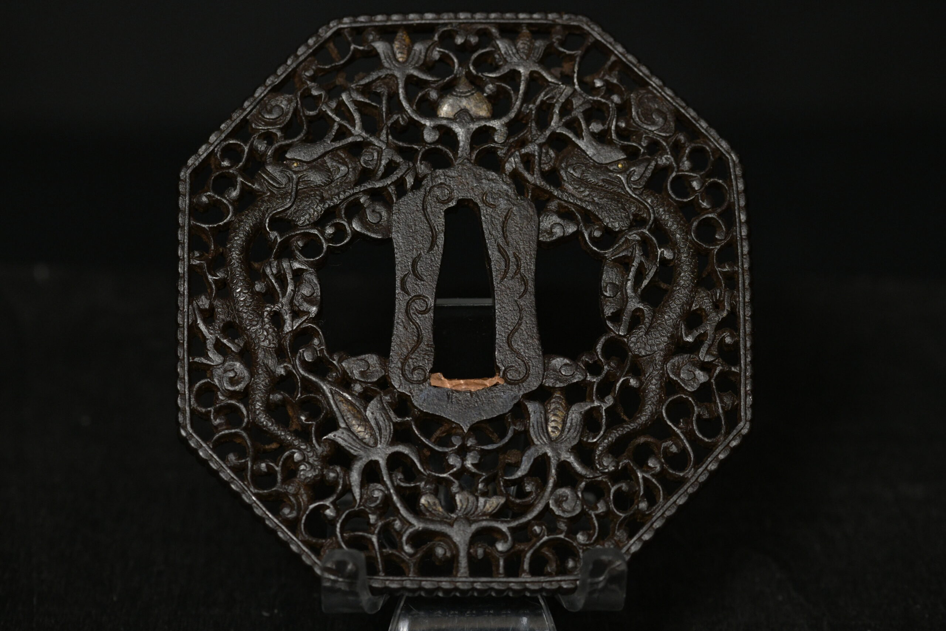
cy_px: 316
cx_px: 473
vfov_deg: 13.0
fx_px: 2759
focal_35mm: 105
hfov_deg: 19.5
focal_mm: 105
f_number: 9
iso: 3200
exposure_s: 1/125
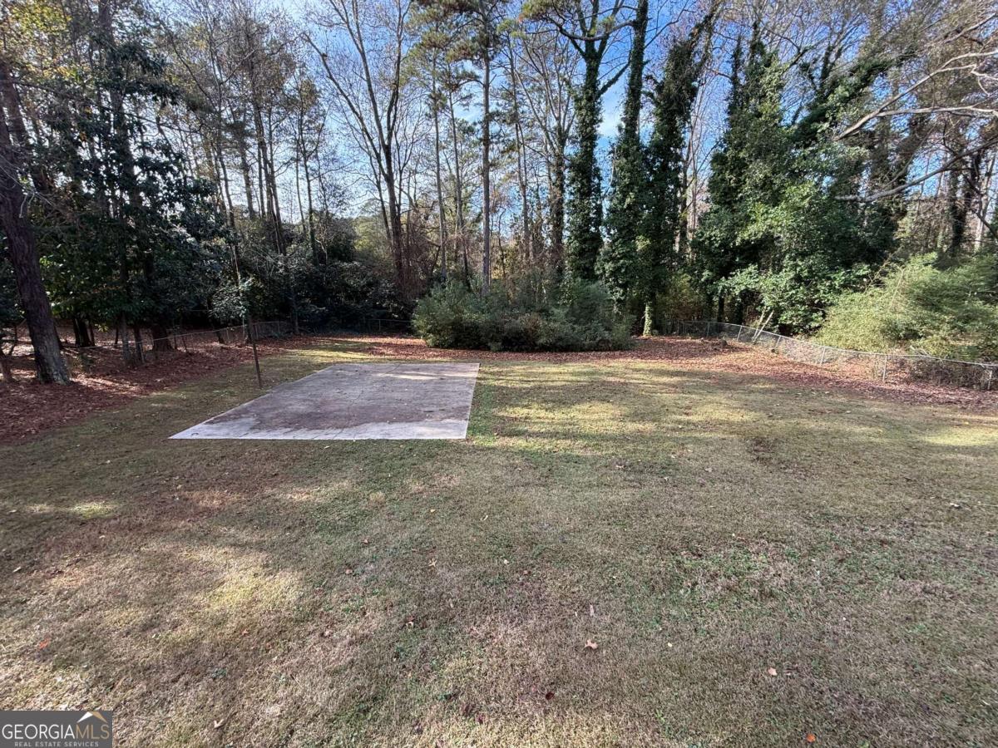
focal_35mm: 14
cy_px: 374
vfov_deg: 85.7
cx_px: 499
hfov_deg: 102.1
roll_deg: -0.5
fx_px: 404
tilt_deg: -12.9
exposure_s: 1/204
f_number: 2.2
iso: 64
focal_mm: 2.22
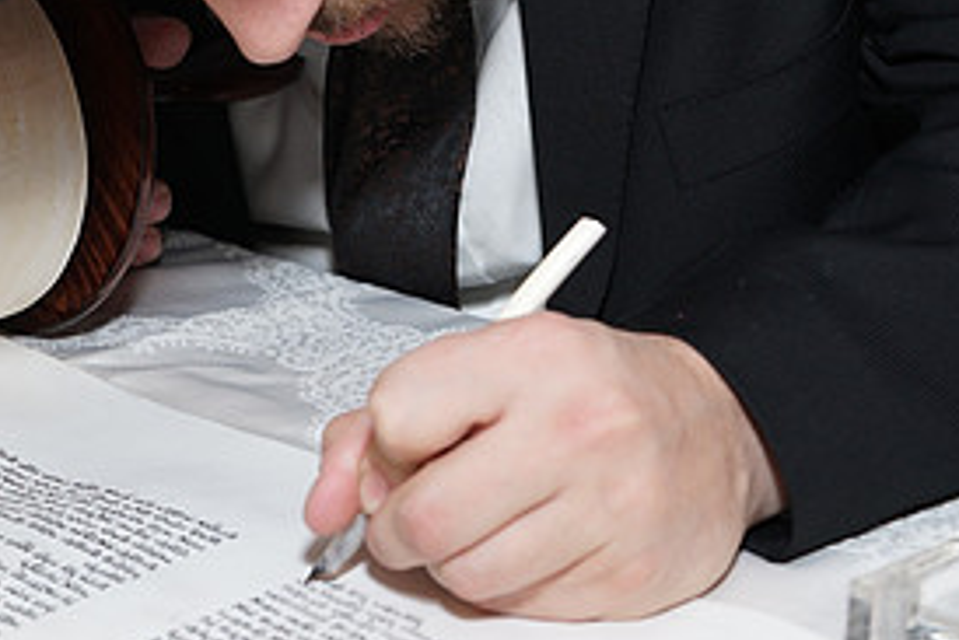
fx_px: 2372
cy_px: 72
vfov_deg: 15.2
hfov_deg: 22.9
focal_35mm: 89
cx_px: 452
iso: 250
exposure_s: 1/100
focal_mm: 42
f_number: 5.6
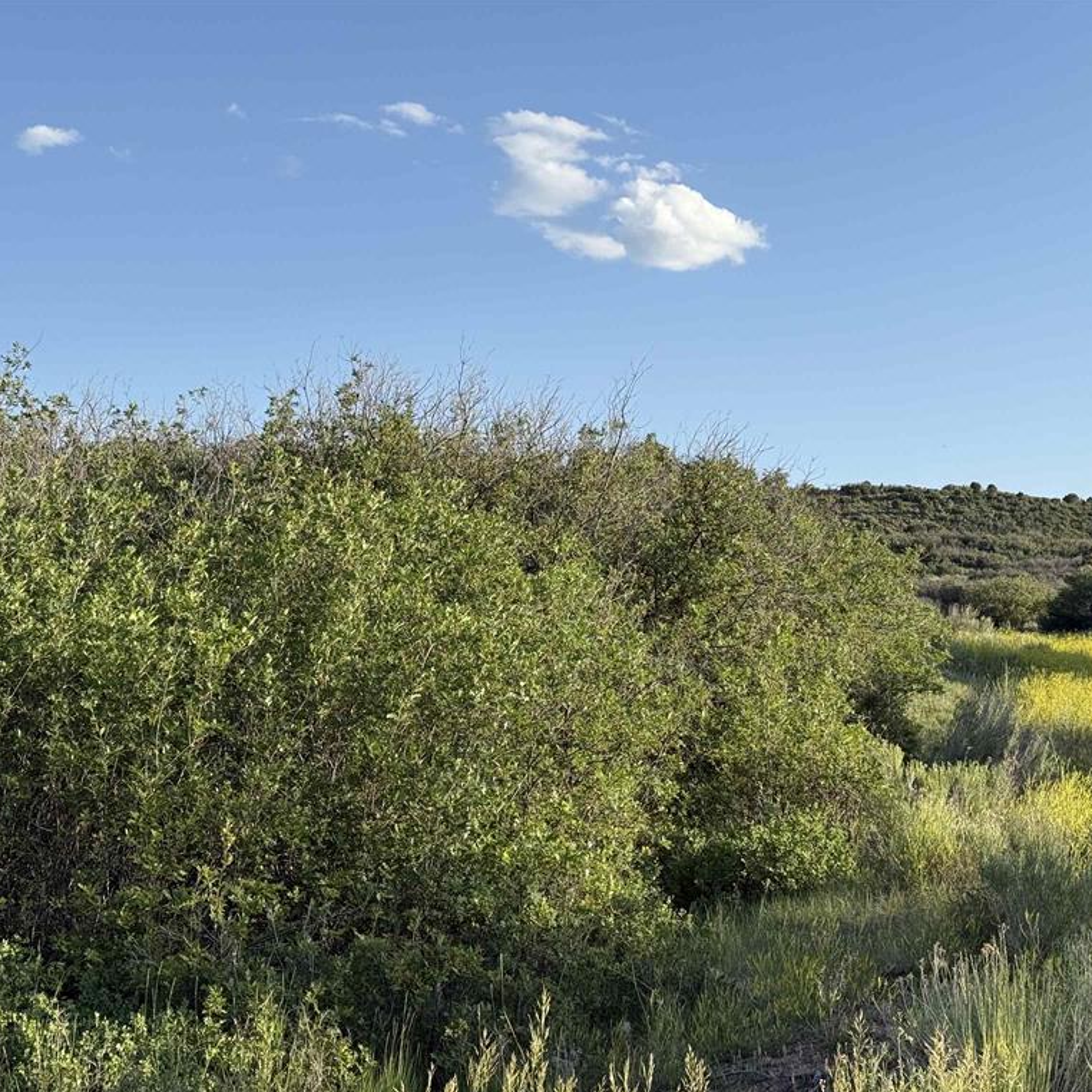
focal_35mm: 57
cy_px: 547
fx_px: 2034
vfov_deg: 30.0
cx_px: 585
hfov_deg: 30.0
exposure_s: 1/1838
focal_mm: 6.76
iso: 64
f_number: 1.78
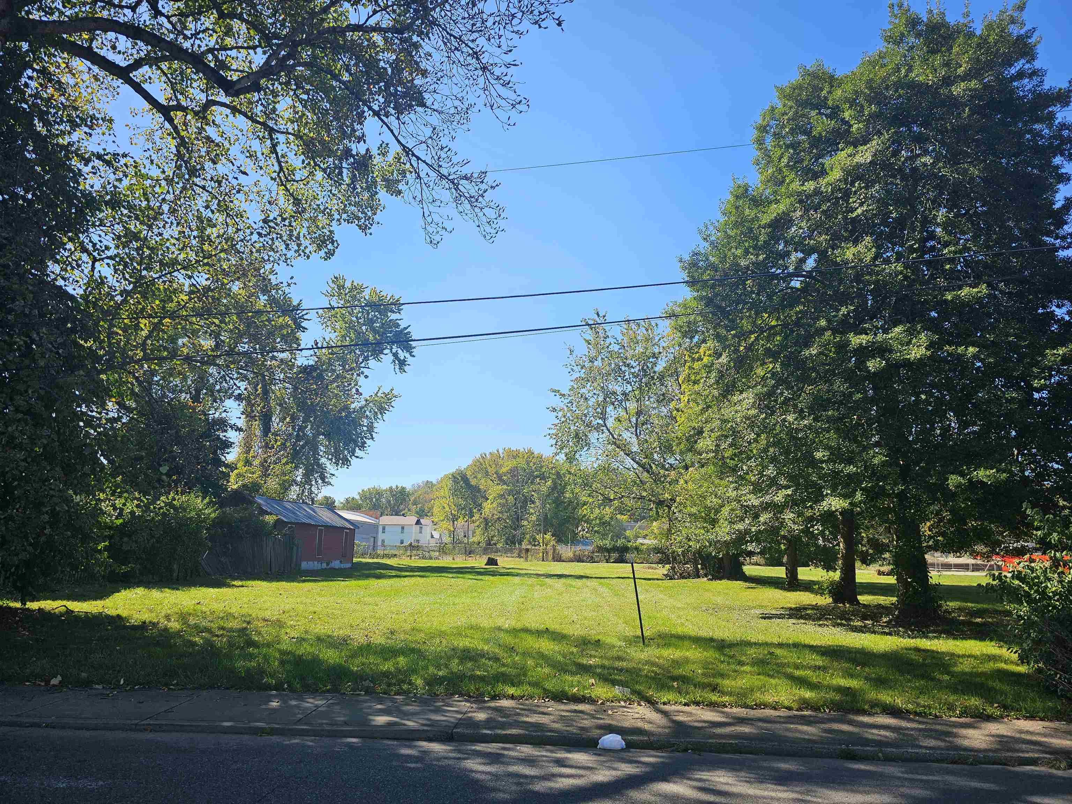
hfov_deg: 73.9
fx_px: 712
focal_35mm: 23
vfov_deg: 58.9
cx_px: 536
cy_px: 402
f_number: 1.7
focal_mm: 6.3
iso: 10
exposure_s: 1/457
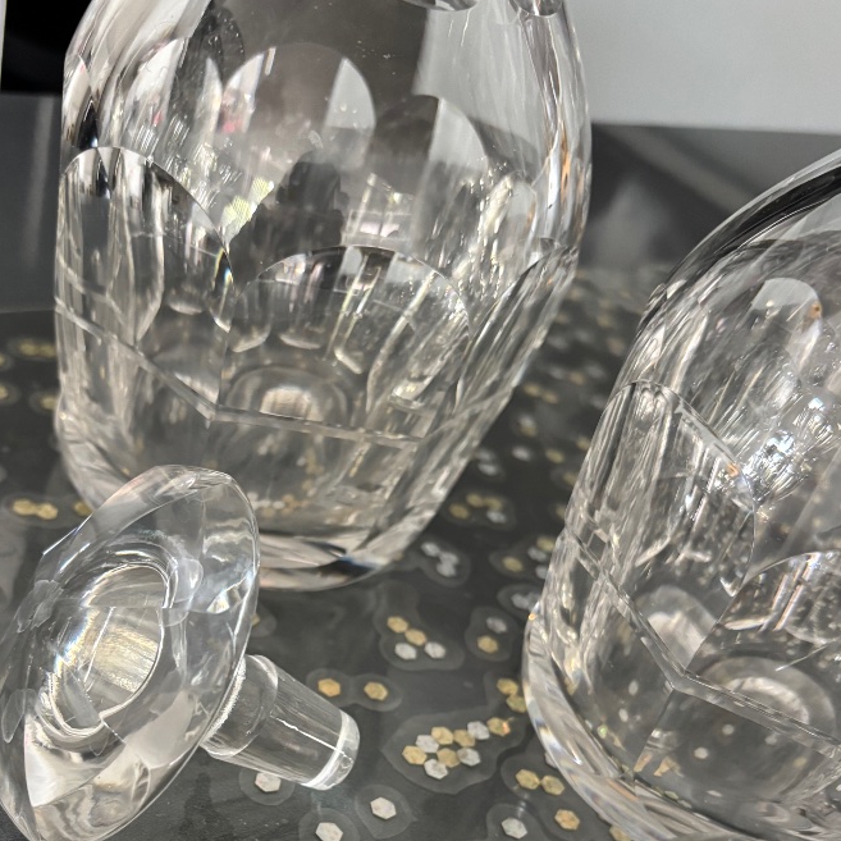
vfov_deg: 38.6
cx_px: 325
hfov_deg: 39.8
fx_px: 1154
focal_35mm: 42
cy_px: 663
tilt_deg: -40.4
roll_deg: -19.6
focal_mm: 5.96
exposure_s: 1/60
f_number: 1.6
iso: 400
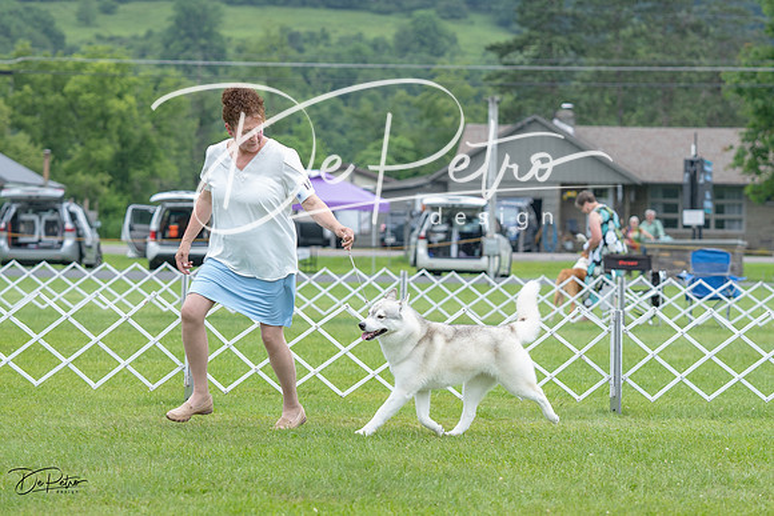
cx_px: 387
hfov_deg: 14.8
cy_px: 258
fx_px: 2989
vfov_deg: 9.9
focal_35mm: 139
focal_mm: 93
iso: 400
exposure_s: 1/1250
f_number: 3.5
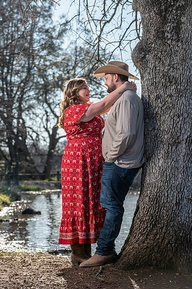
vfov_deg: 15.2
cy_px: 144
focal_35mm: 135
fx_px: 1080
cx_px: 96
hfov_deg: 10.2
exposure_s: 1/250
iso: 50
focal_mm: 135
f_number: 6.3
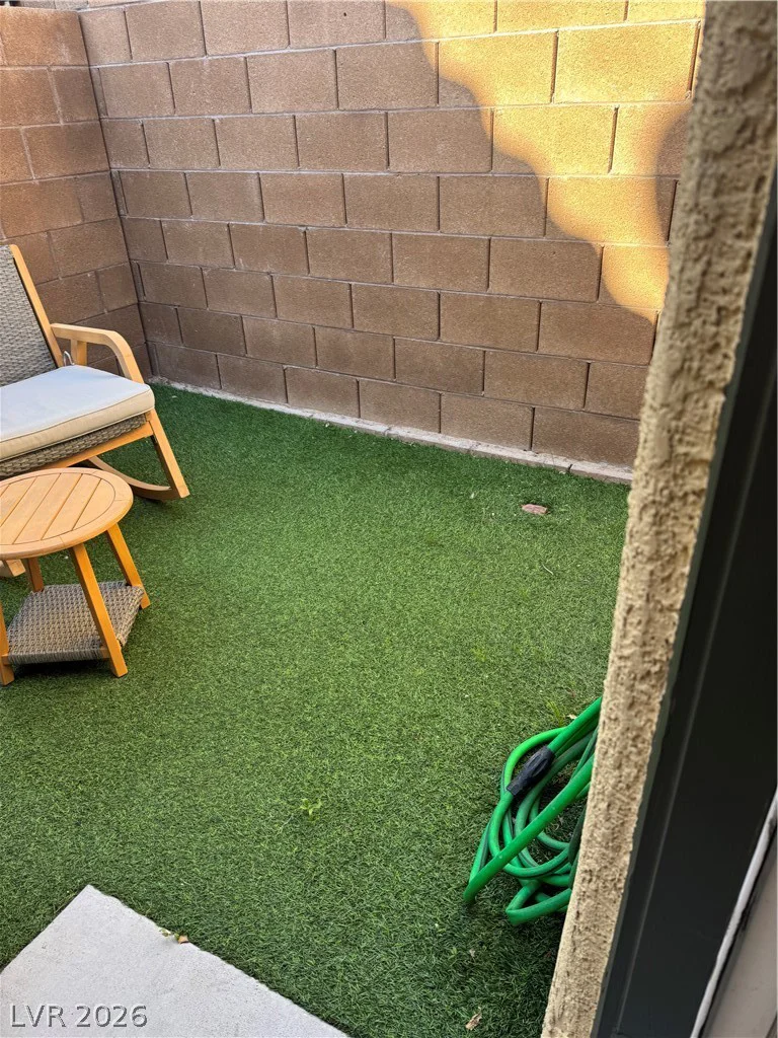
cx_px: 389
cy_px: 519
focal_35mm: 24
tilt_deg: -29.2
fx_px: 719
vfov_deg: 71.6
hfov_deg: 56.8
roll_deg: +1.9
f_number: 1.78
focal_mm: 6.76
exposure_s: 1/178
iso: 64
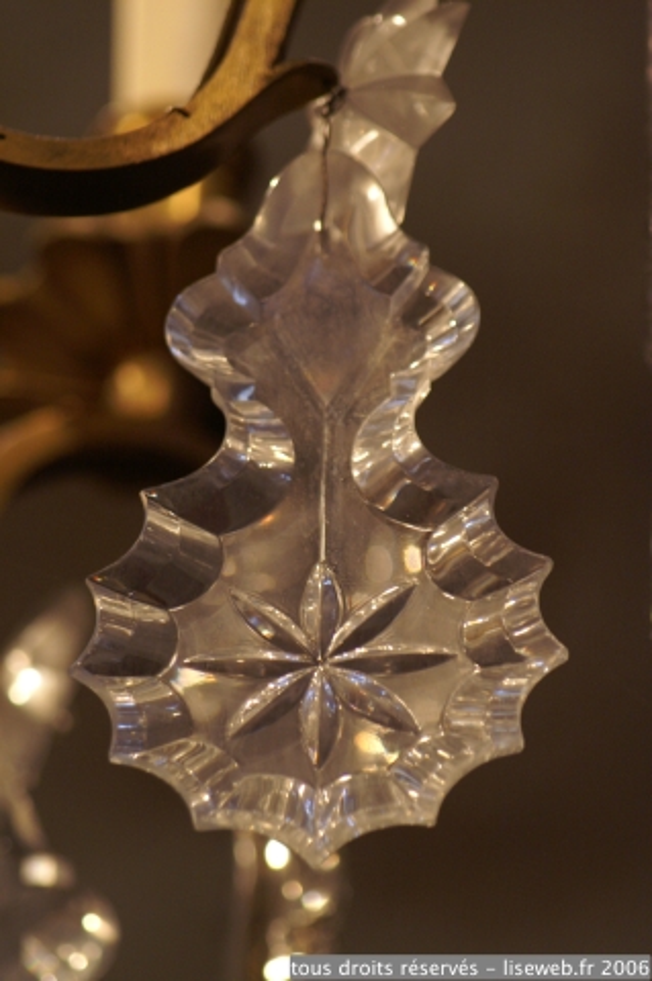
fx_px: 6534
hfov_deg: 5.7
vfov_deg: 8.6
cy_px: 490
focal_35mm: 240
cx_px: 326
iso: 800
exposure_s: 1/60
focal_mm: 160
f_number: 5.6
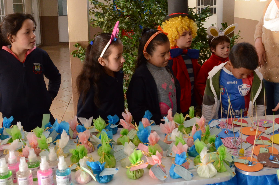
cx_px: 180
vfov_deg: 32.0
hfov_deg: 46.9
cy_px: 49
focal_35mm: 41
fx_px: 317
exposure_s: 1/320
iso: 2500
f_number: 9
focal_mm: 18
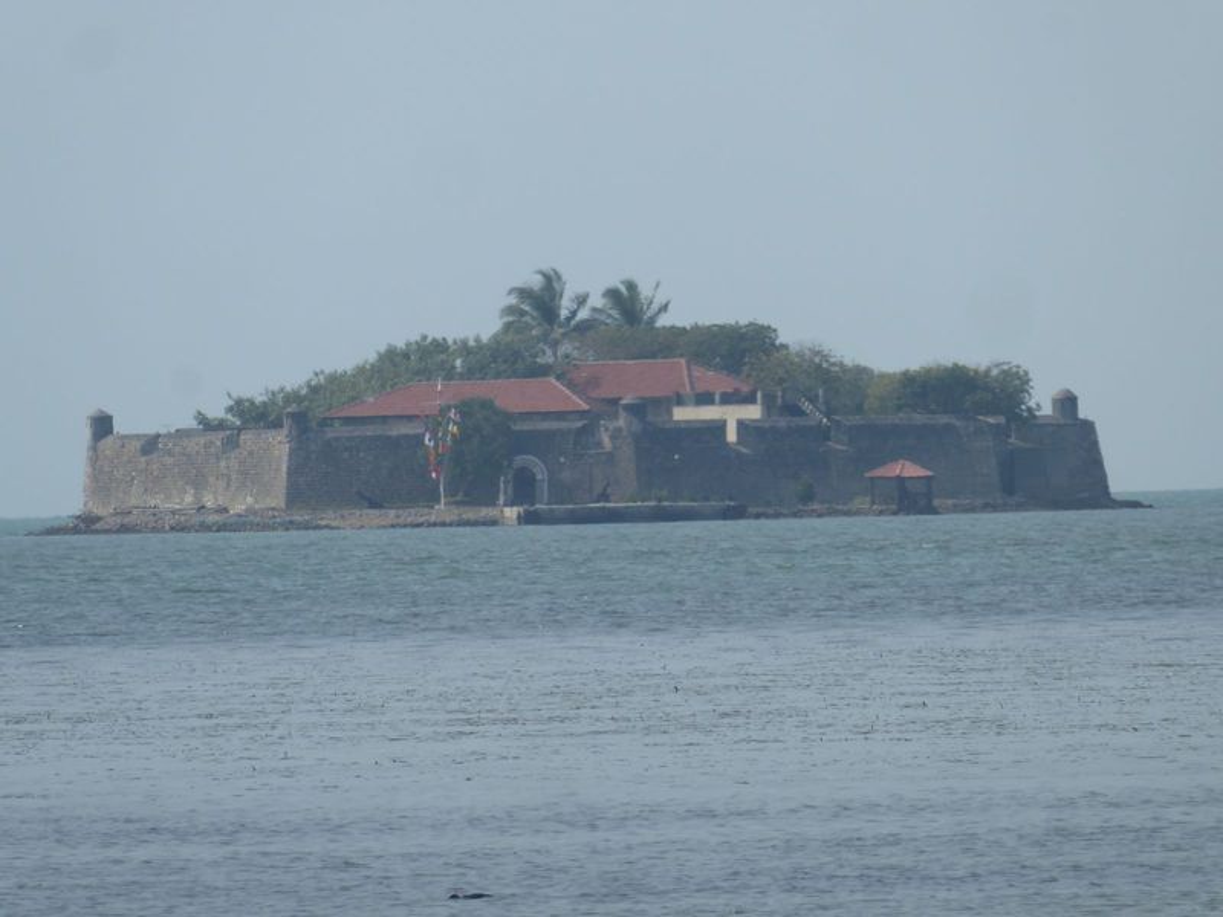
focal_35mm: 753
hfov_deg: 2.6
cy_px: 458
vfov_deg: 2.0
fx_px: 26604
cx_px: 612
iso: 80
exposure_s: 1/400
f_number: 6.3
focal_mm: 121.5
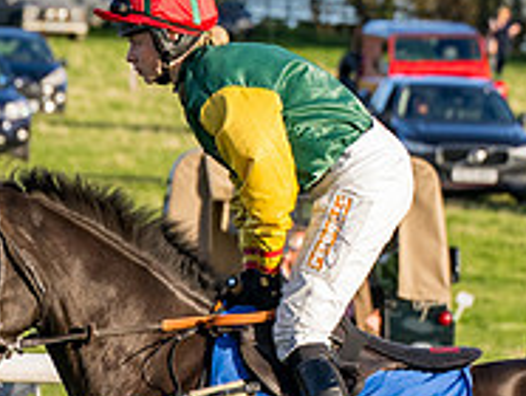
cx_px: 286
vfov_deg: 2.8
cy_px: 449
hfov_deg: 3.7
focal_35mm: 541
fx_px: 8231
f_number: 3.5
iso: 400
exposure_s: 1/1600
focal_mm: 91
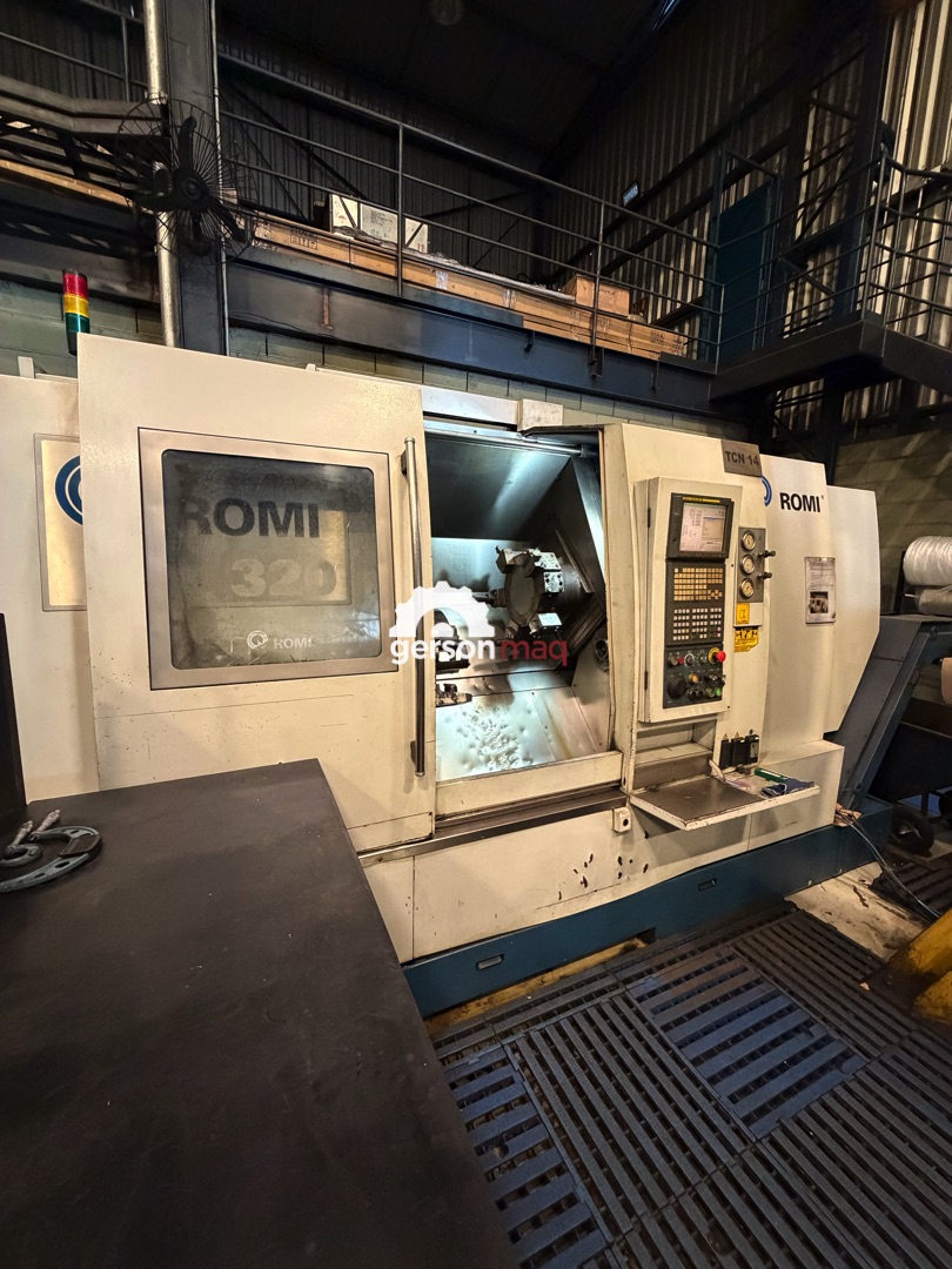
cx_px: 476
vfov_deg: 102.1
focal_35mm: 14
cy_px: 634
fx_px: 513
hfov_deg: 85.7
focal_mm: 2.22
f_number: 2.2
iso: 1000
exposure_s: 1/60
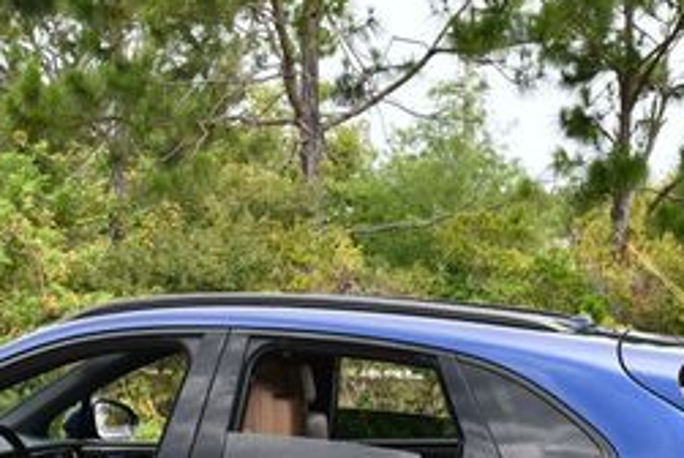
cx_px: 196
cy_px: 439
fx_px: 2130
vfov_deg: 12.1
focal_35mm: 112
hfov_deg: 18.2
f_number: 5.6
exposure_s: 1/250
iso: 200
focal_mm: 22
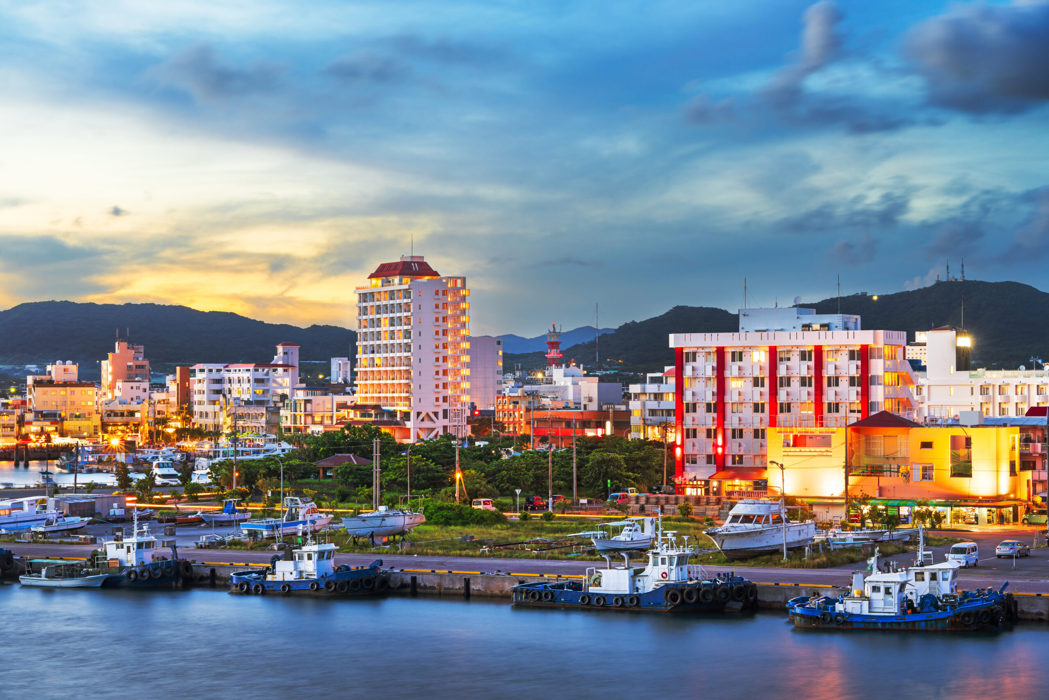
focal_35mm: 77
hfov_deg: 26.3
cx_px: 524
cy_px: 350
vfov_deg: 17.7
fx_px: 2244
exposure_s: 20
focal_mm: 77
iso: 100
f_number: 11
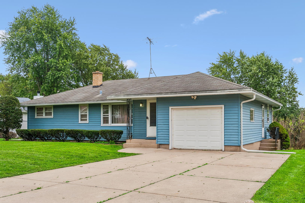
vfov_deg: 35.0
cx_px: 152
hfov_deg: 50.7
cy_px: 102
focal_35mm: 38
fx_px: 322
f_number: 8
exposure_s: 1/400
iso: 400
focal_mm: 38
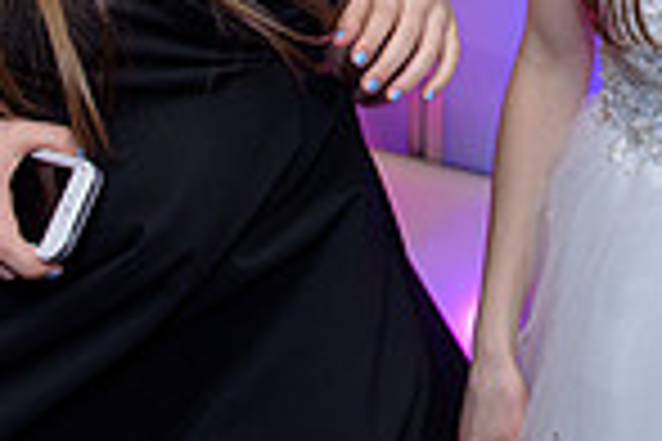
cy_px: -286
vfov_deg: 13.3
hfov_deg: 20.5
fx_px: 1747
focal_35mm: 95
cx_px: 730
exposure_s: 1/125
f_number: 3.2
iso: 1600
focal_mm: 24
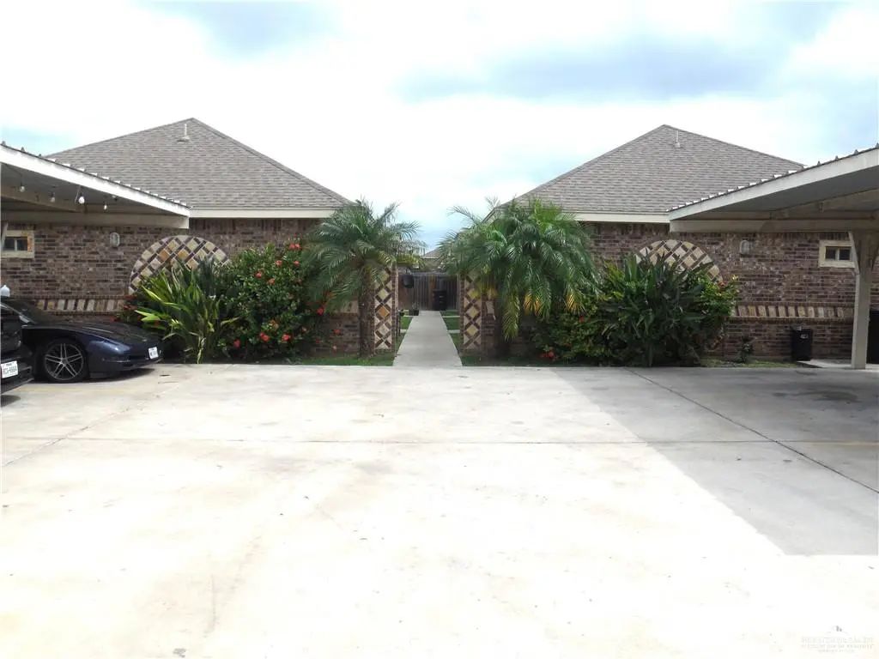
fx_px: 660
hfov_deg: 67.3
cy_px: 330
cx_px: 440
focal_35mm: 26
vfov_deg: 53.1
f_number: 3.5
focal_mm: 4.6
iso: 125
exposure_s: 1/1600
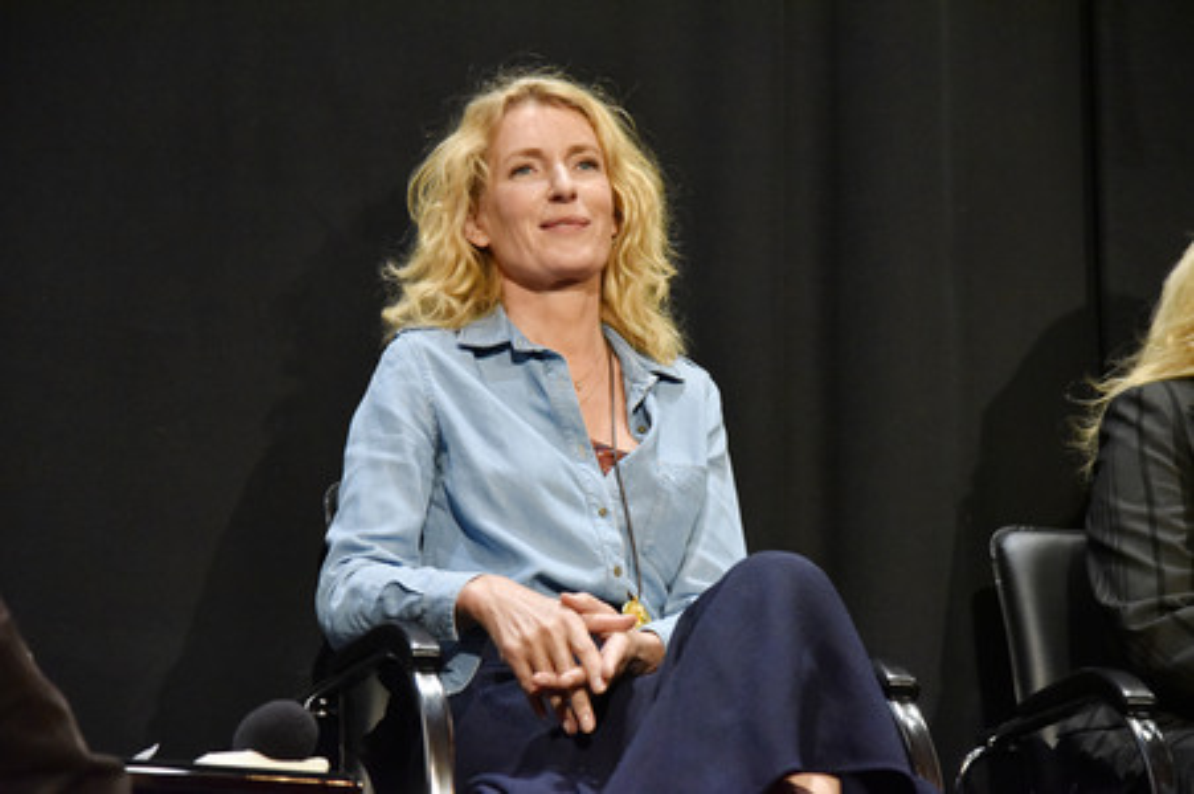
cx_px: 597
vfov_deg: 11.4
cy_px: 397
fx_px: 3977
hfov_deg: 17.1
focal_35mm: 120
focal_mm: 120
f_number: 4.5
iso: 6400
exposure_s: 1/100
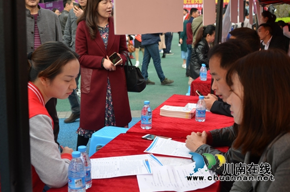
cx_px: 145
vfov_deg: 27.9
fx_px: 386
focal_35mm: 48
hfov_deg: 41.2
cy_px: 96
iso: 100
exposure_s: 1/90
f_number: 4.8
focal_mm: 32
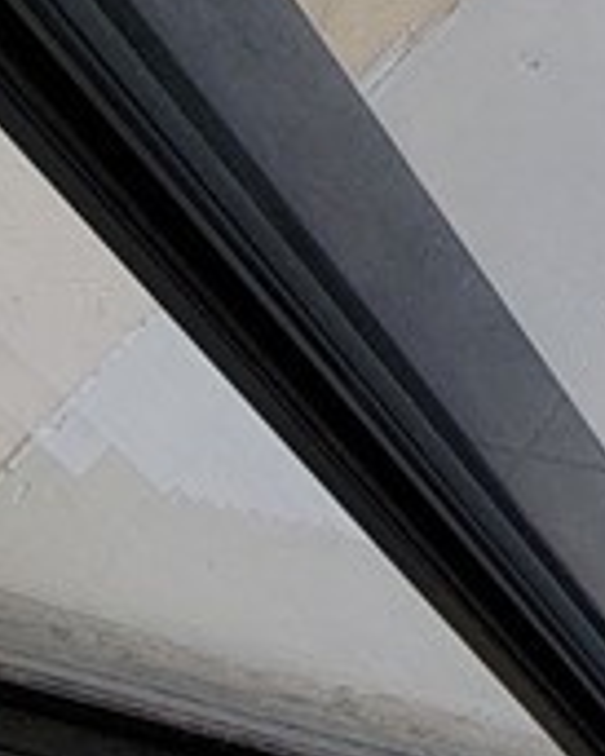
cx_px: 1515
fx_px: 1700
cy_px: -57
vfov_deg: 23.6
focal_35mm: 76
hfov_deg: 13.6
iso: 50
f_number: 2.2
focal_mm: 2.2
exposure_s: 1/160
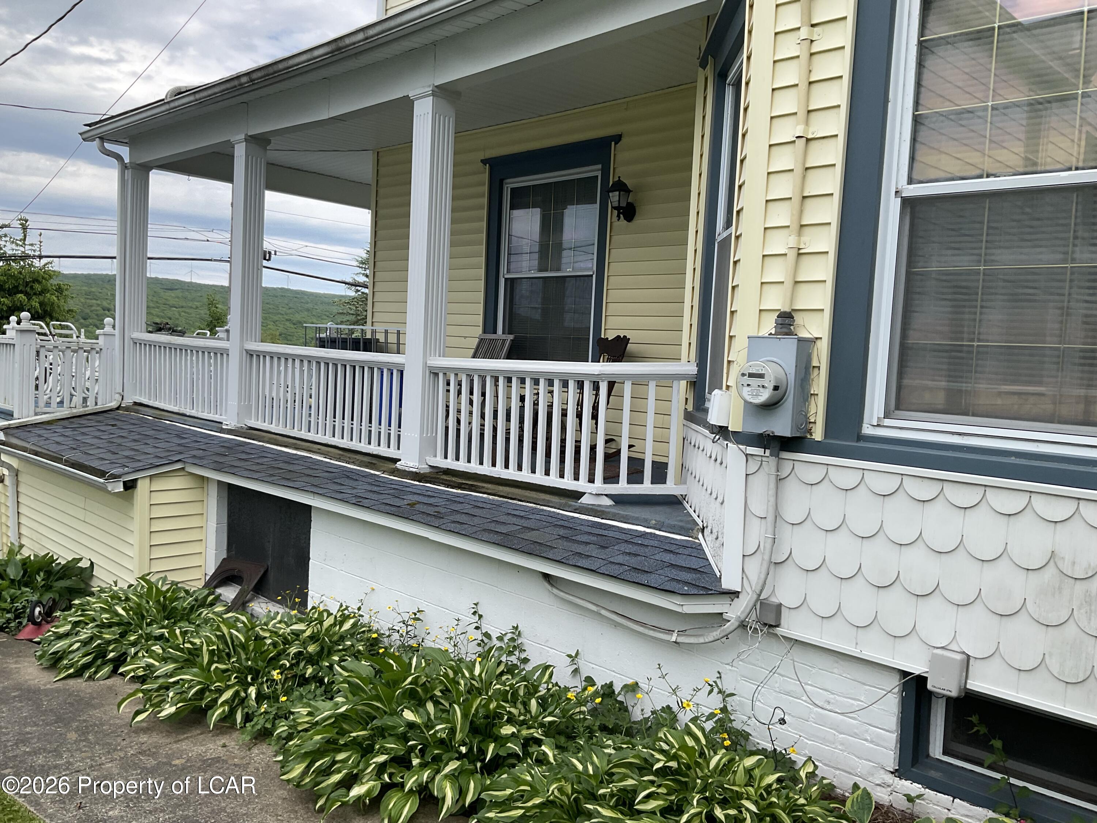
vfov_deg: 48.2
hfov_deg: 61.7
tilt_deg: -4.4
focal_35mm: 29
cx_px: 548
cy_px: 412
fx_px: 919
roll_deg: -3.1
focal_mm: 3
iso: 16
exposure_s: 1/606
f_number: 1.8
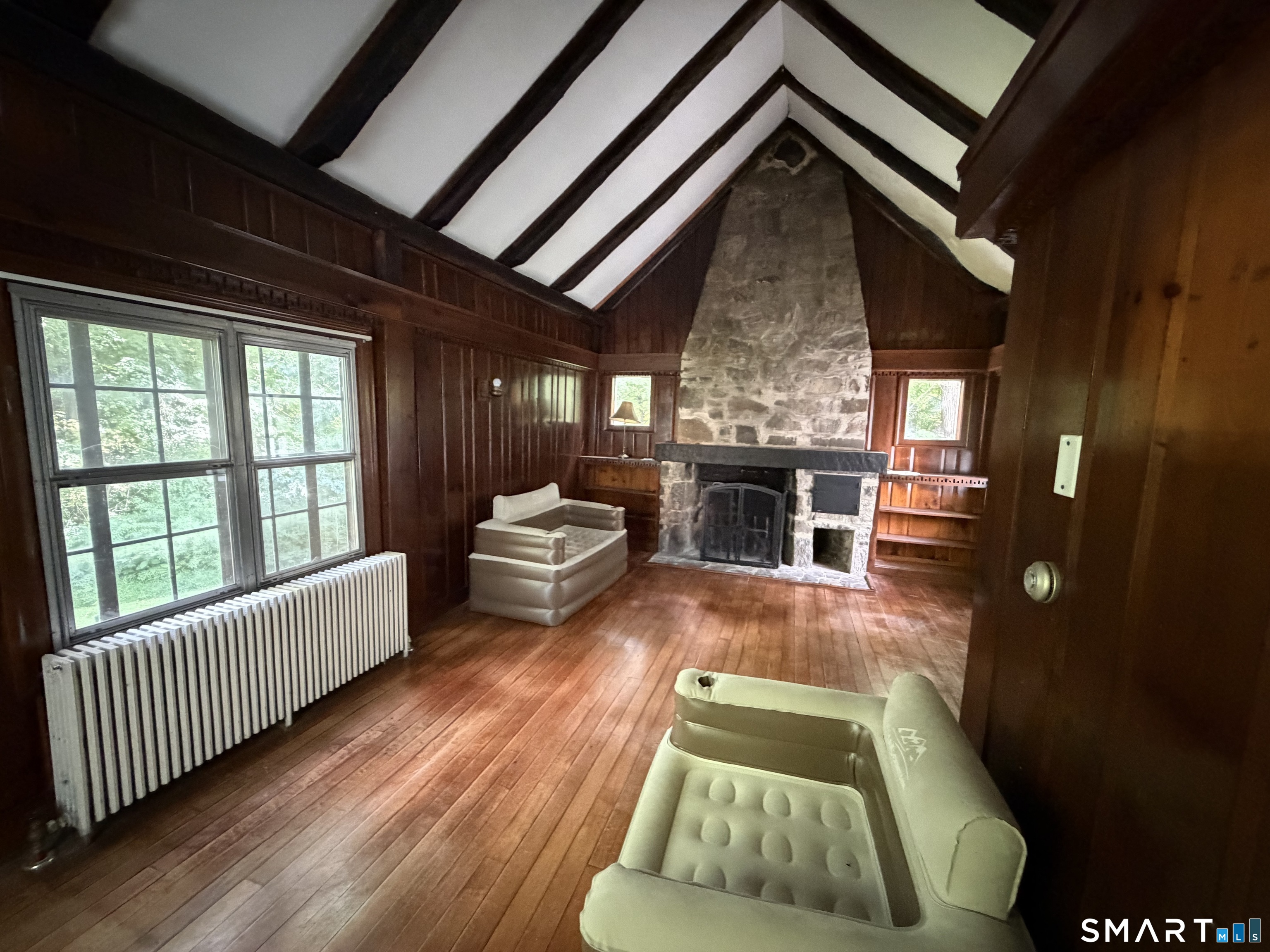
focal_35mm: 14
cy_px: 476
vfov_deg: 85.7
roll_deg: -0.9
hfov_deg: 102.1
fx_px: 514
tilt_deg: -6.7
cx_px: 635
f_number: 2.2
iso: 1250
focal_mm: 2.22
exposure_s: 1/49
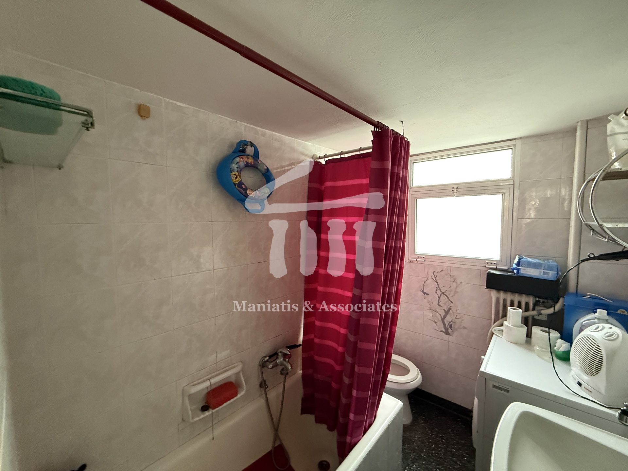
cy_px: 236
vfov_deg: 85.7
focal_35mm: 14
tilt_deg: -2.7
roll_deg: +0.6
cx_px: 314
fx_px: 254
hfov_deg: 102.1
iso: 640
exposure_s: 1/50
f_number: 2.2
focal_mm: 2.22
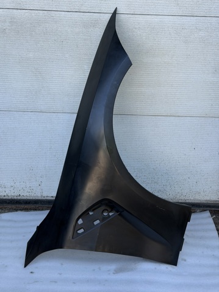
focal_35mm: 48
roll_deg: -2.3
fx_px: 406
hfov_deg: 30.2
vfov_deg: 39.7
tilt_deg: -21.7
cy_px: 146
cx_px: 110
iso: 64
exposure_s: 1/601
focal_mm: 6.76
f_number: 1.78
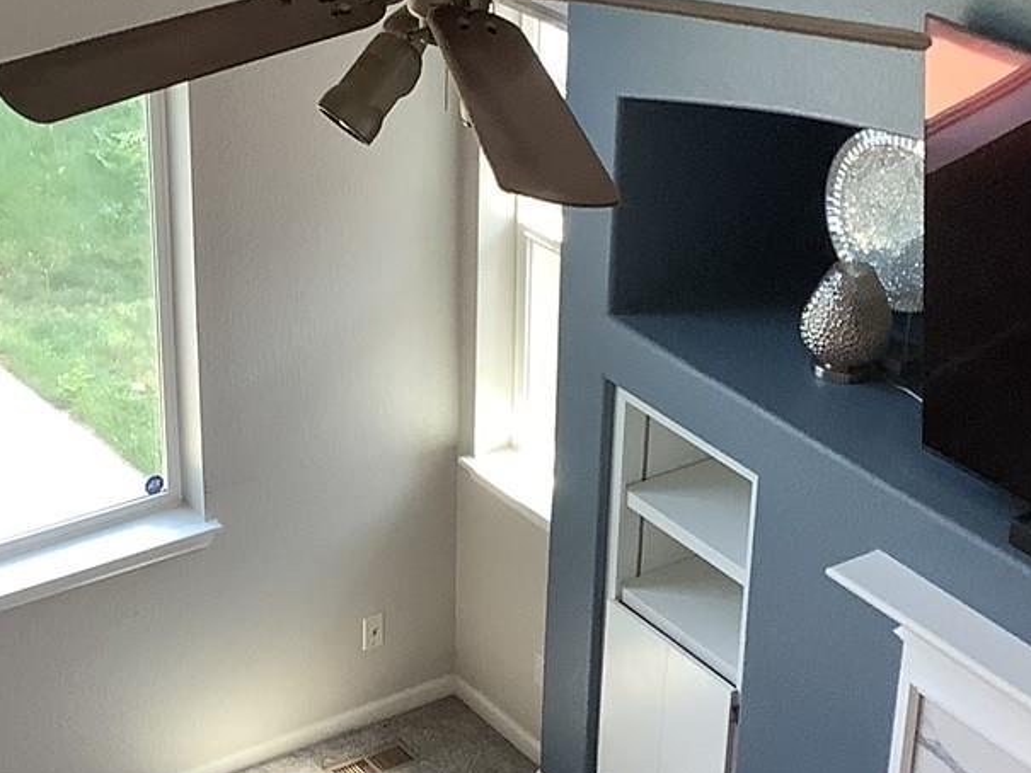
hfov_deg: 23.8
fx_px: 2443
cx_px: 395
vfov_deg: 18.0
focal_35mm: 82
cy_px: 400
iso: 64
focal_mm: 3.3
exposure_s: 1/60
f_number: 2.4
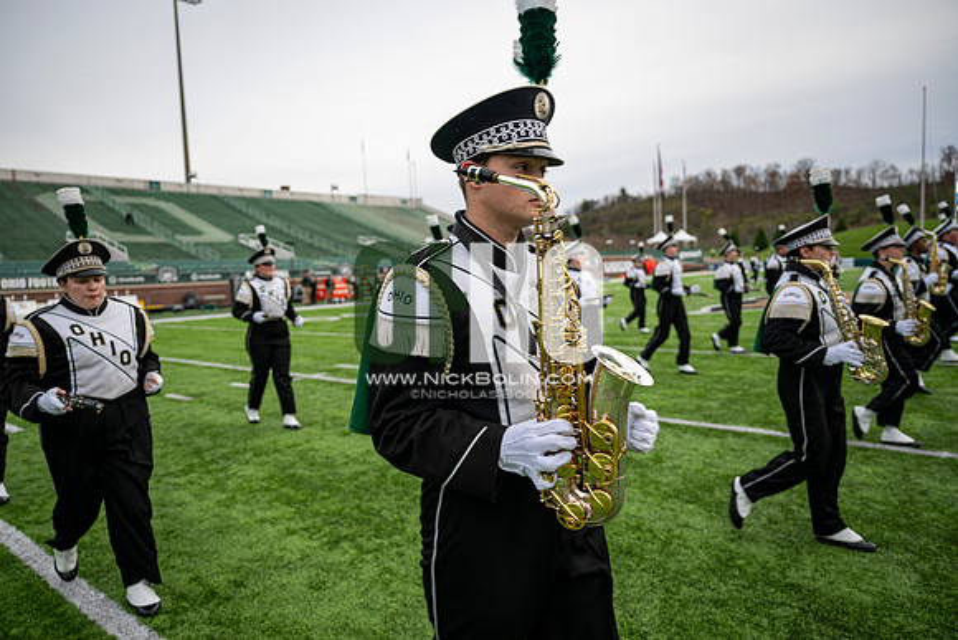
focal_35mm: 24
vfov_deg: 53.2
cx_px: 479
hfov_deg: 73.7
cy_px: 320
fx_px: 639
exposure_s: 1/500
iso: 200
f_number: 2.8
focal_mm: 24
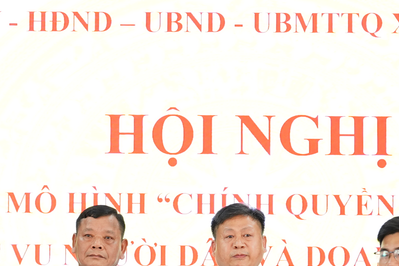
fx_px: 1908
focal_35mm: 172
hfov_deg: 11.9
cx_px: 48
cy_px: 326
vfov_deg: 7.9
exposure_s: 1/50
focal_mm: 45.3
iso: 800
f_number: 4
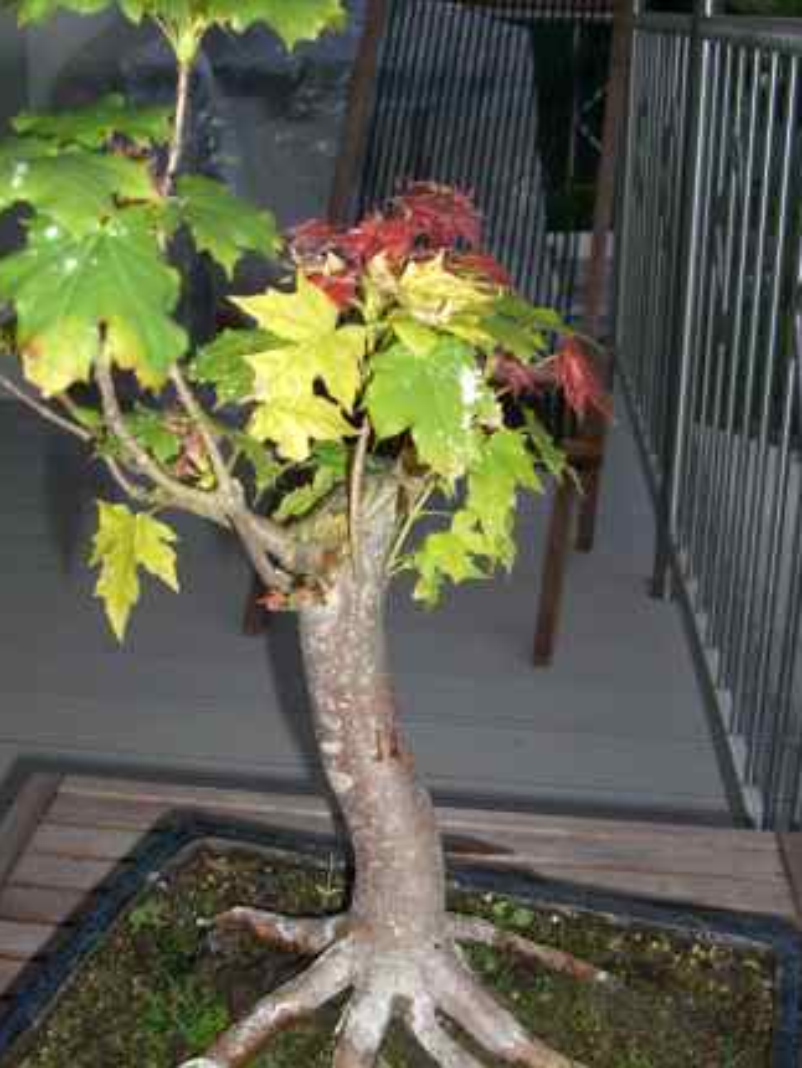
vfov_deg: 36.1
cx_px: 298
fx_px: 1636
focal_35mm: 53
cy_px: 623
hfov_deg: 27.5
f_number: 2.8
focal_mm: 7.9
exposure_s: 1/60
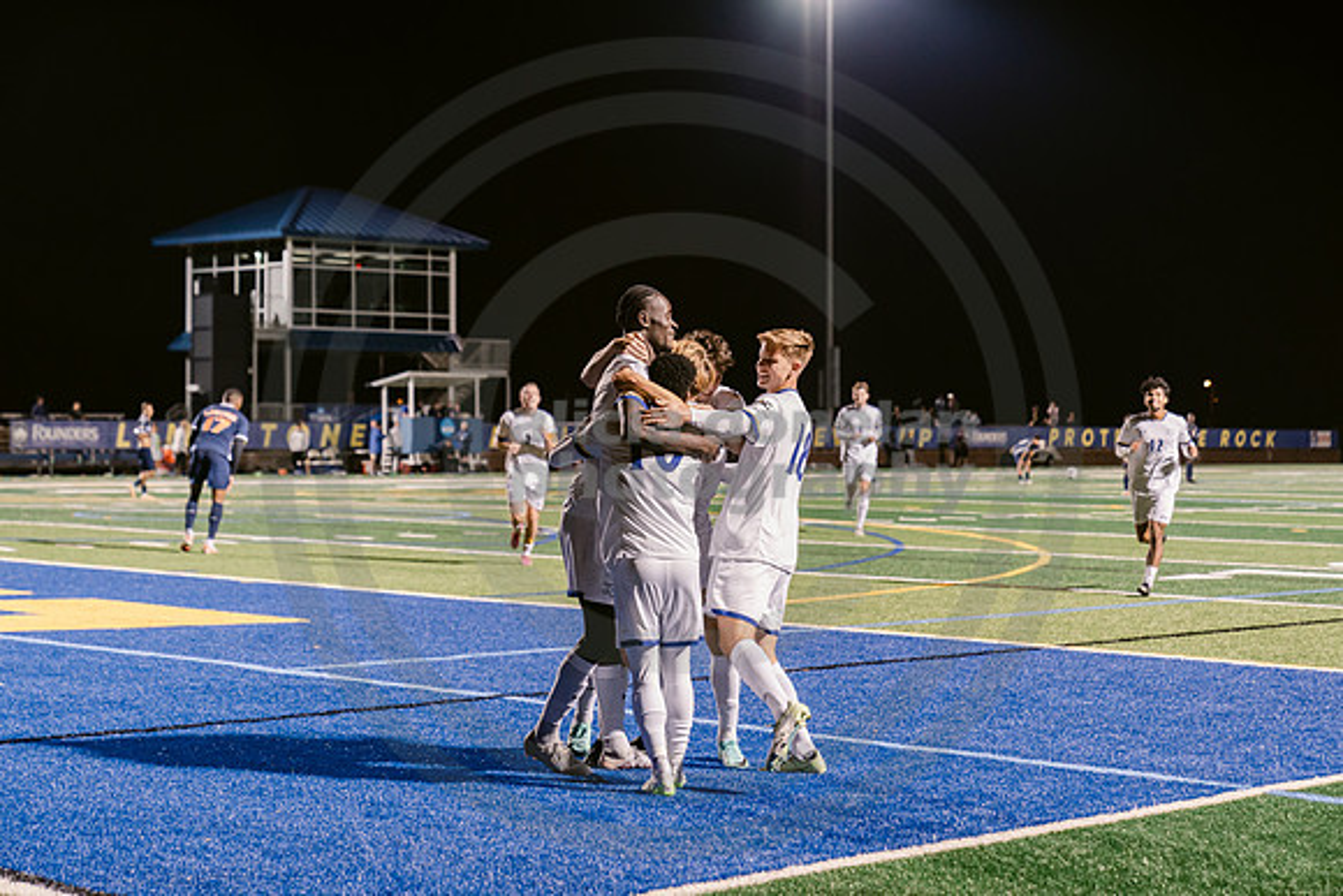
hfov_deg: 28.8
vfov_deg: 19.5
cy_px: 448
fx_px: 2612
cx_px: 672
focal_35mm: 70
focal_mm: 70
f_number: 3.2
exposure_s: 1/250
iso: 2500
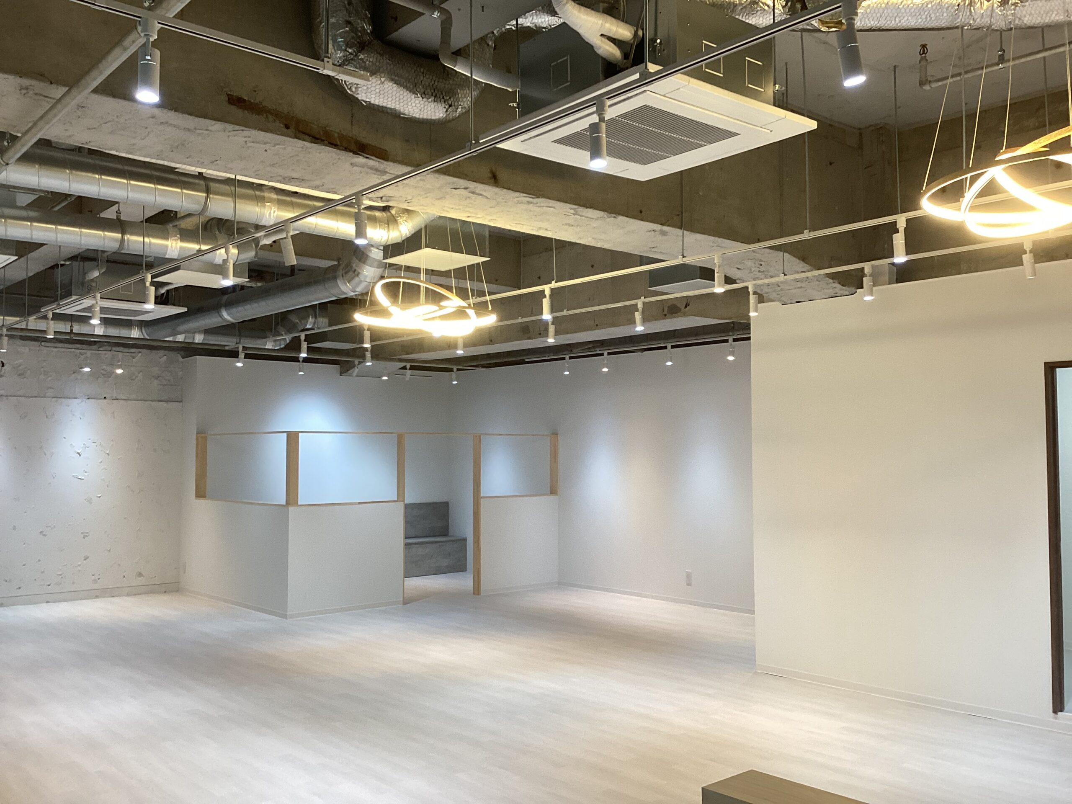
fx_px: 960
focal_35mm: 31
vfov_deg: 45.4
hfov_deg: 58.4
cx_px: 536
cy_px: 402
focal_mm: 3.3
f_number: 2.4
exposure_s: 1/50
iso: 80
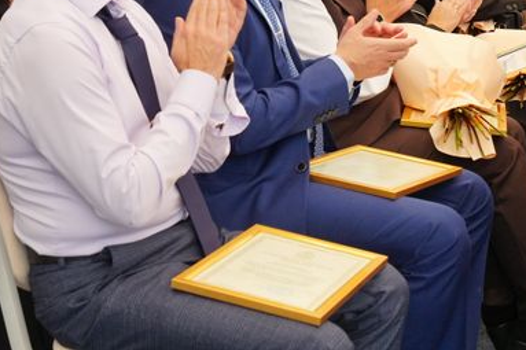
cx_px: 318
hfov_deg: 21.4
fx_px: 1387
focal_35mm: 95
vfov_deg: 14.2
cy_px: 34
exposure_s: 1/125
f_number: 6.3
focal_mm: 52
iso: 2000
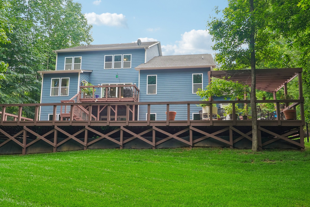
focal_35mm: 30
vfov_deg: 43.6
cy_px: 104
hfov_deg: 61.9
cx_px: 155
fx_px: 258
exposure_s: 1/30
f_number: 8
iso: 320
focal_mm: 20
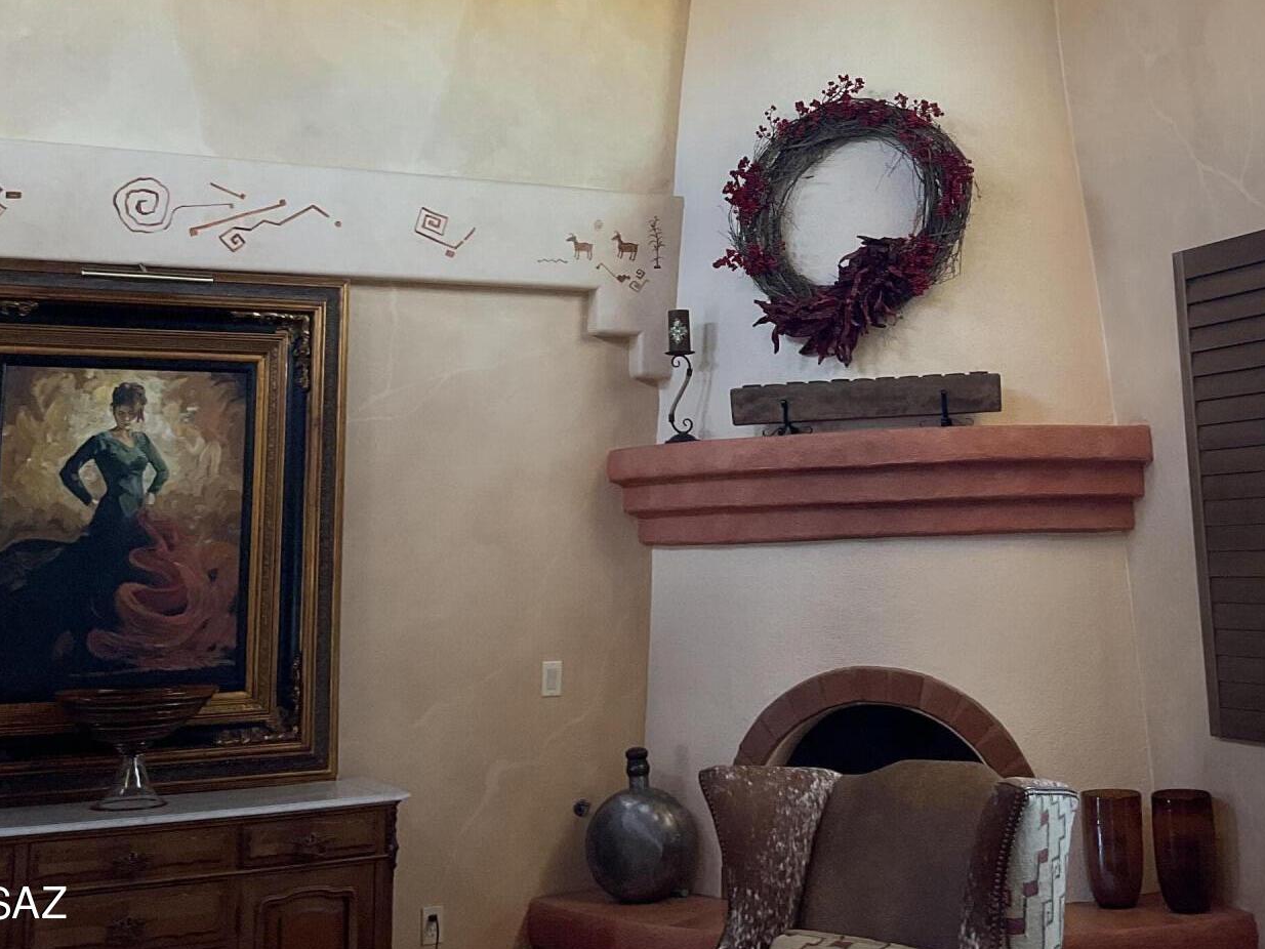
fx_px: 1718
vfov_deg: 30.2
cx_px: 777
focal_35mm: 47
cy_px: 205
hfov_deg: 40.2
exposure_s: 1/100
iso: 32
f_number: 1.8
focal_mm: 3
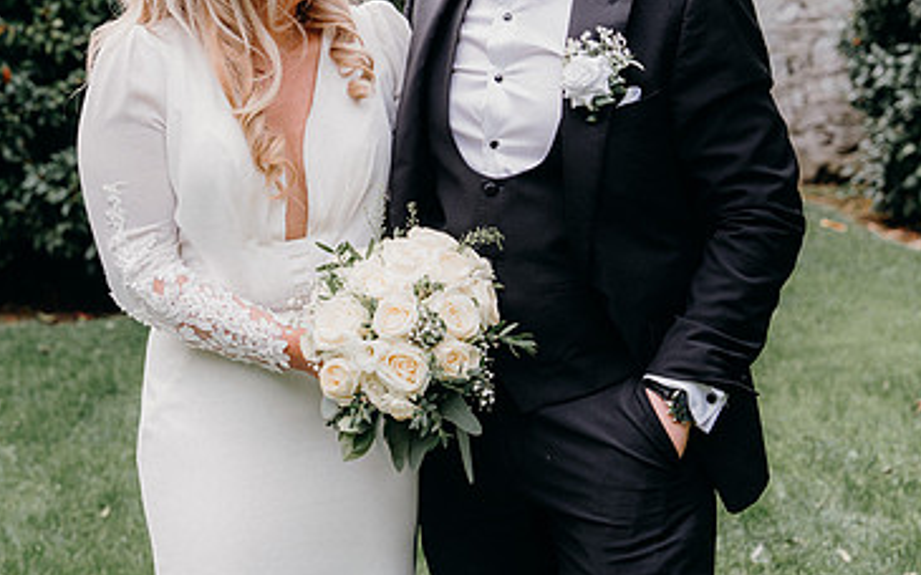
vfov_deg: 16.0
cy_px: 102
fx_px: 2033
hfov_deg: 25.5
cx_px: 368
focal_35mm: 81
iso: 125
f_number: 3.5
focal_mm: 50
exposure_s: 1/200
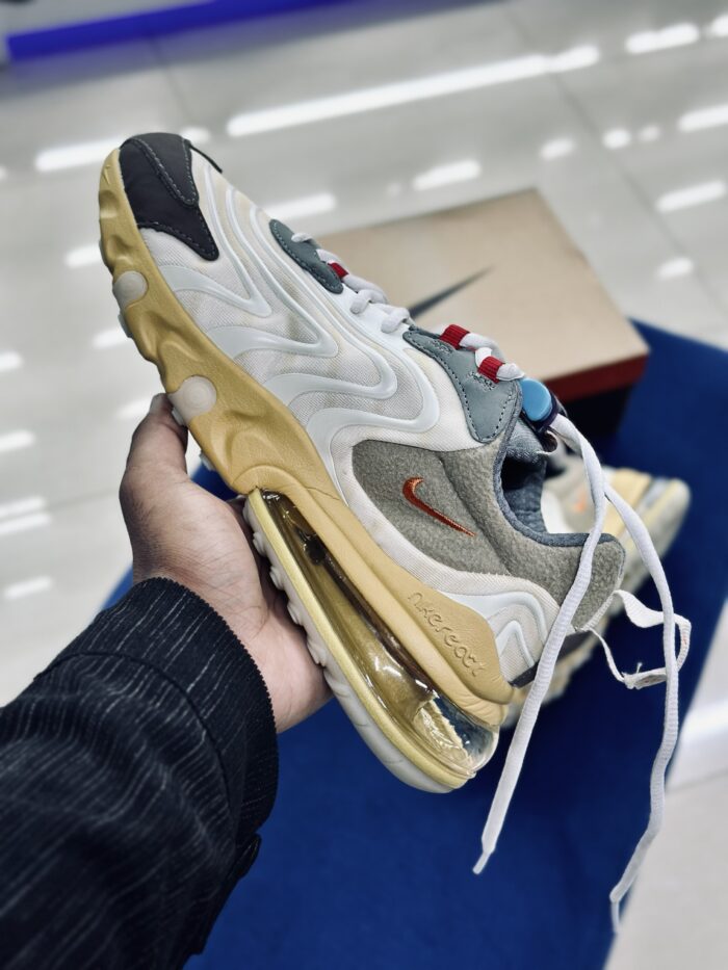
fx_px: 1346
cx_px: 364
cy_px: 485
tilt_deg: -53.0
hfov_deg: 30.3
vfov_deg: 39.7
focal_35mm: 48
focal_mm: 6.86
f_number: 1.78
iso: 64
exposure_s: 1/100
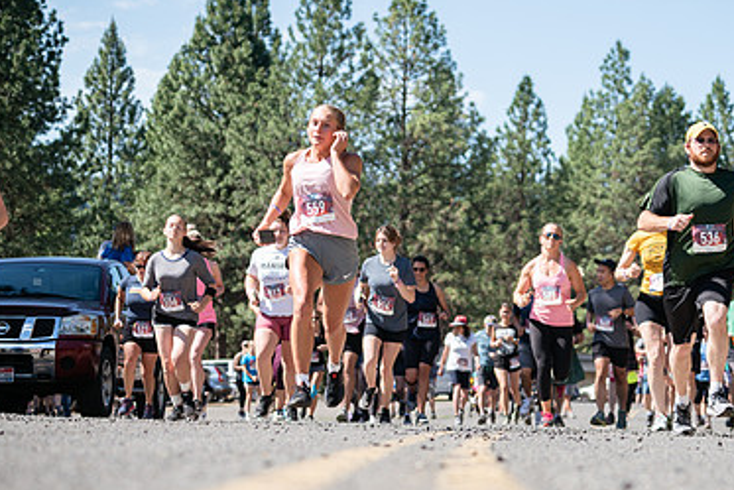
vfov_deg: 11.9
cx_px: 482
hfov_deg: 17.7
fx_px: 2346
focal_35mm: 115
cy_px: 261
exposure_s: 1/500
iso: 100
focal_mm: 74
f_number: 4
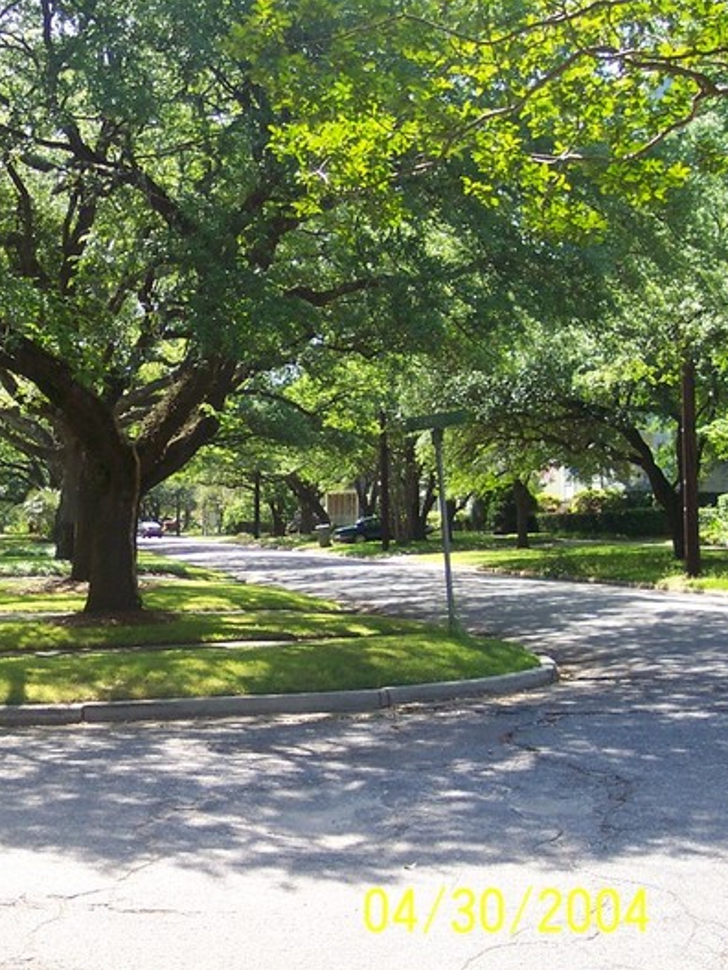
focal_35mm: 56
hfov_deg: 25.2
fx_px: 1570
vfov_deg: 34.3
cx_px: 59
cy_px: 489
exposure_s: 1/500
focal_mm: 8
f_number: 2.8
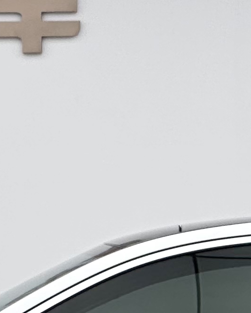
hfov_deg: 3.4
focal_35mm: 454
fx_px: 4214
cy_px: 115
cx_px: 219
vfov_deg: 4.3
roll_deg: +0.1
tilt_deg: +3.0
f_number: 2.8
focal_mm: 9
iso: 32
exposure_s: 1/100
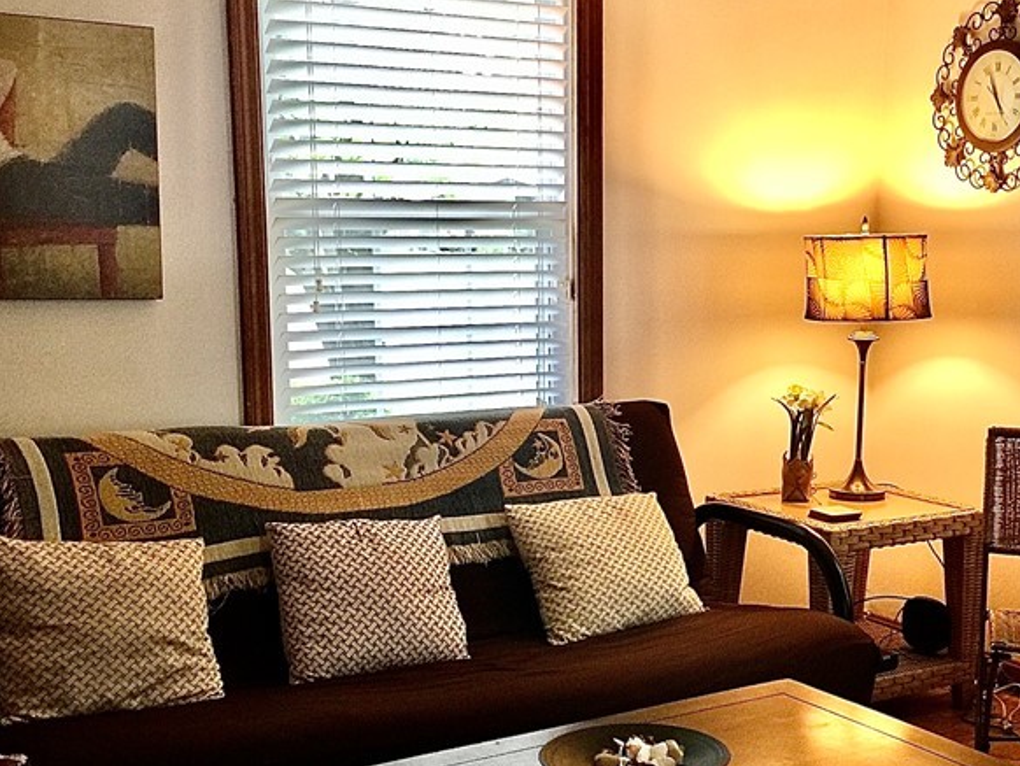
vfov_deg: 28.5
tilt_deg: -10.2
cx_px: 699
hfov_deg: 37.0
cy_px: 487
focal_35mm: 51
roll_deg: -1.2
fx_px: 1503
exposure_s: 1/15
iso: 40
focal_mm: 4.15
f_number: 2.2
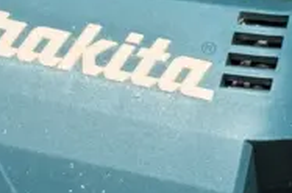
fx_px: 2219
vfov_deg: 5.0
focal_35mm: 274
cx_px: 231
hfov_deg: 7.5
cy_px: 202
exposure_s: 1/50
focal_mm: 6.76
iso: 160
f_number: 1.78
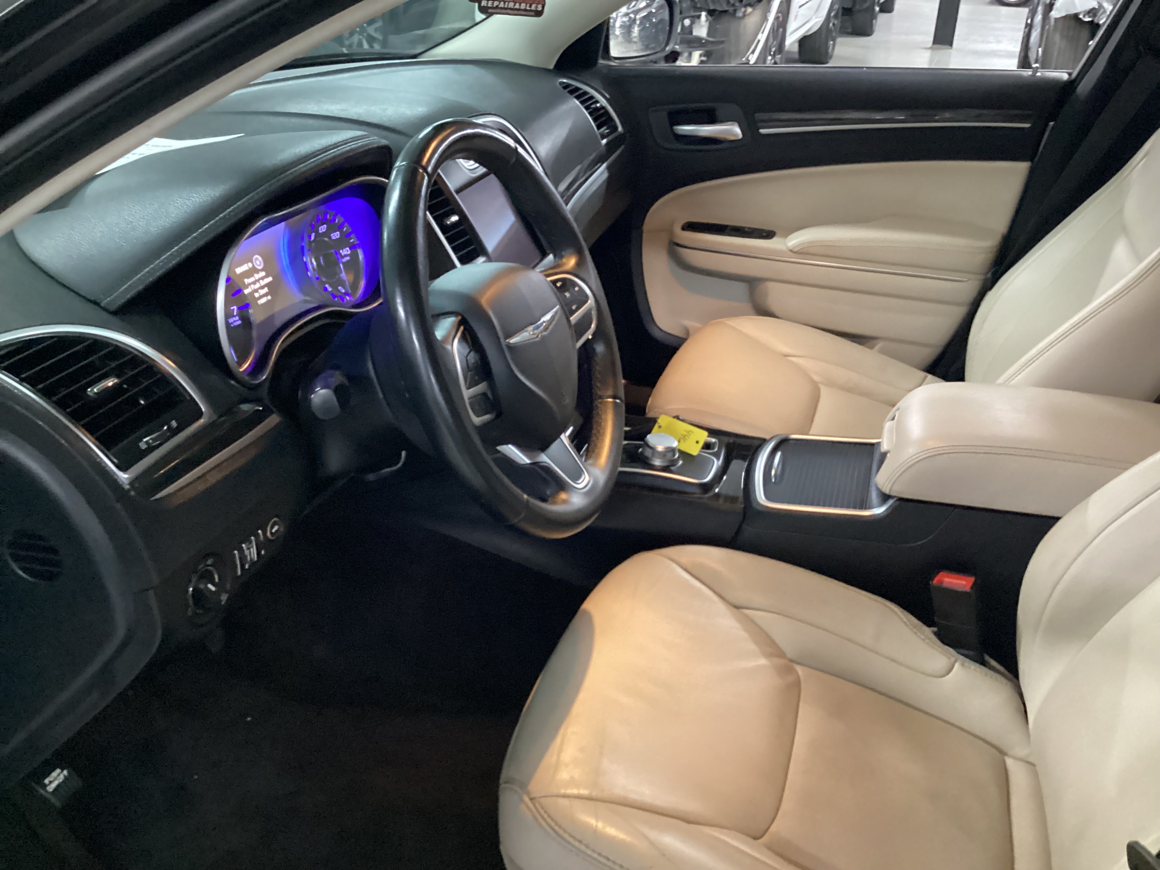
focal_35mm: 31
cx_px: 580
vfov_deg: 45.4
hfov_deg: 58.4
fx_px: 1039
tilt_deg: -29.8
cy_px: 435
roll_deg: -1.0
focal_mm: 3.3
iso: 640
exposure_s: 1/24
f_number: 2.4
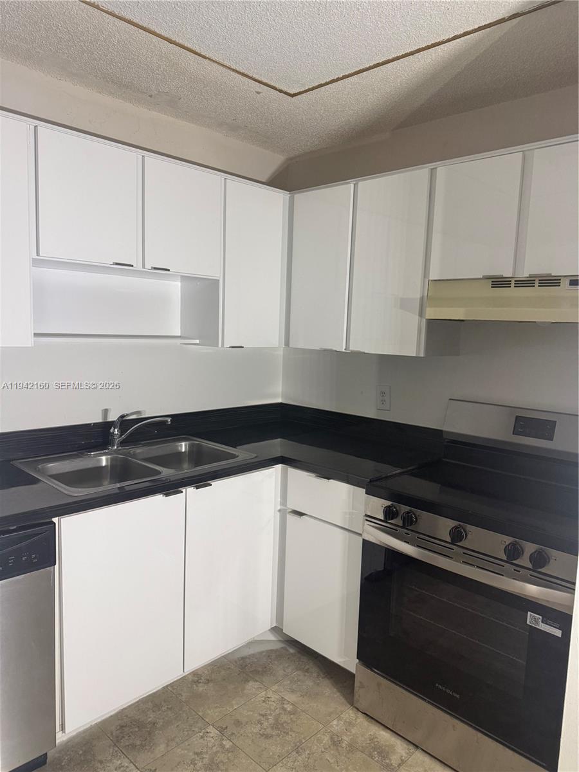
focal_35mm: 24
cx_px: 290
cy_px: 386
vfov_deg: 71.6
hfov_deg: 56.8
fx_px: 535
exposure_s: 1/120
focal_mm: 6.76
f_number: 1.78
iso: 200
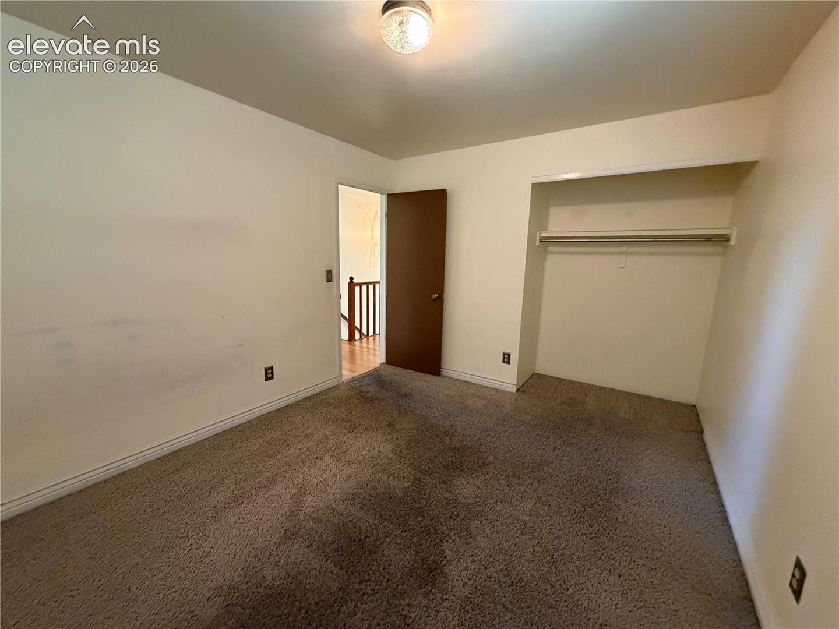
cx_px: 420
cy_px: 314
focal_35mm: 14
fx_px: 339
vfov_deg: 85.7
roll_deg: -1.3
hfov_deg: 102.1
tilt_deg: -9.5
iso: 800
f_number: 2.2
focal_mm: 2.22
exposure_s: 1/60
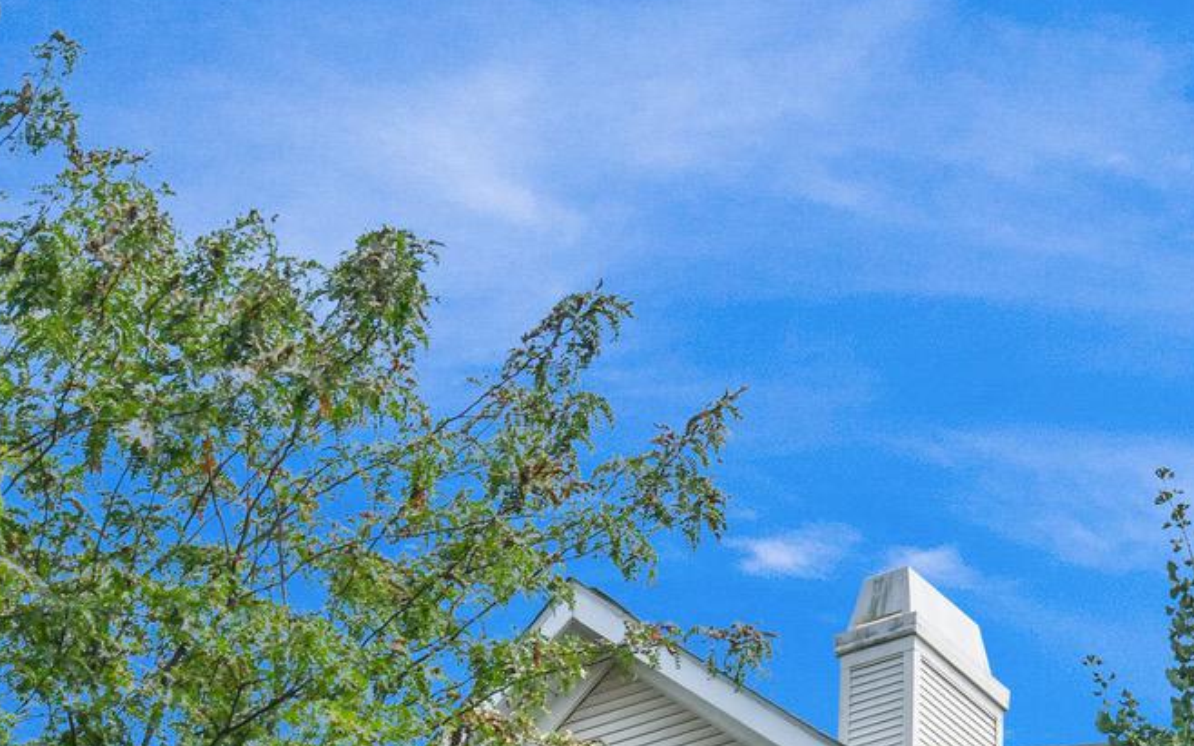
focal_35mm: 111
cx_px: 1277
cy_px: 1094
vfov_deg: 11.3
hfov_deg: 18.2
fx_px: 3611
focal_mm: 35
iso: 640
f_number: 10
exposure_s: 1/400
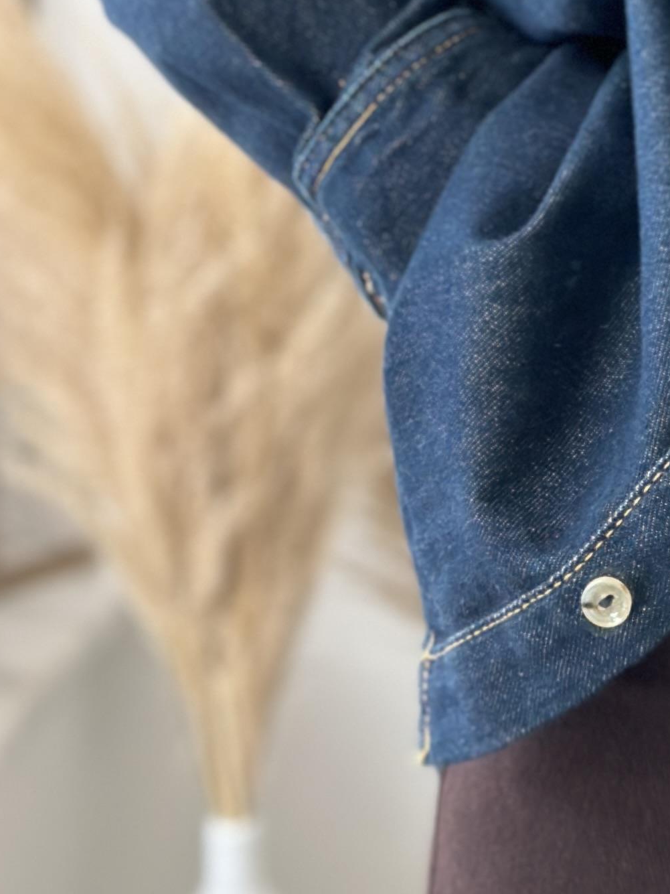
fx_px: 3743
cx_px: 1005
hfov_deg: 9.9
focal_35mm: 145
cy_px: -392
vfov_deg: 13.0
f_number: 1.78
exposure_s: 1/172
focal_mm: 6.86
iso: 100
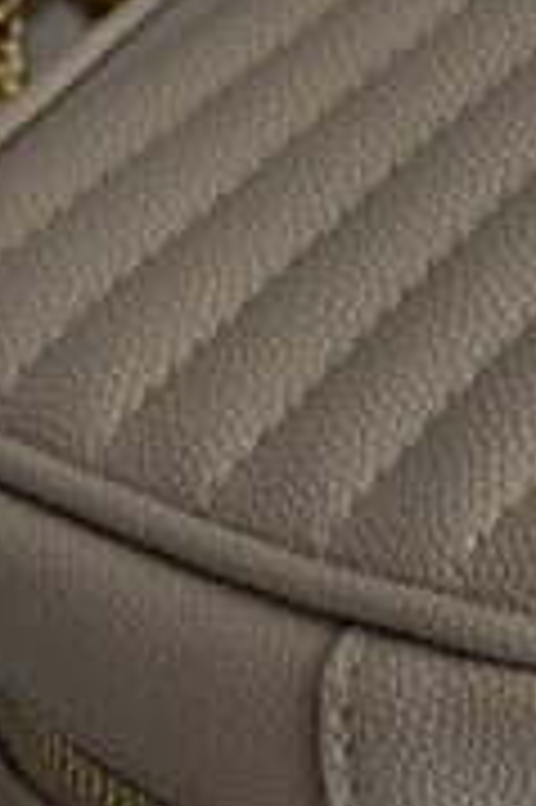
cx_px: 811
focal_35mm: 223
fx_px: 4990
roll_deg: +2.7
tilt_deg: -44.9
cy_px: 302
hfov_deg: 6.1
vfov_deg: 9.2
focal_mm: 6.76
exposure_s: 1/122
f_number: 1.78
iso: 50
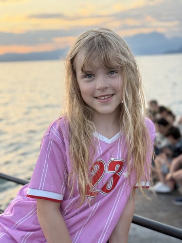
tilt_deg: -9.8
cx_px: 91
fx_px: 336
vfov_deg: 39.7
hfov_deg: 30.3
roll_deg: +2.4
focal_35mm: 48
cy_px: 122
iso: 100
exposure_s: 1/444
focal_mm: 6.76
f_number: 1.78
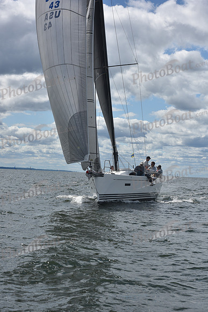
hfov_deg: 19.5
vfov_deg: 28.8
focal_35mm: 70
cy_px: 156
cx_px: 104
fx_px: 606
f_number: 11
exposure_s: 1/800
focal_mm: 70
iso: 250
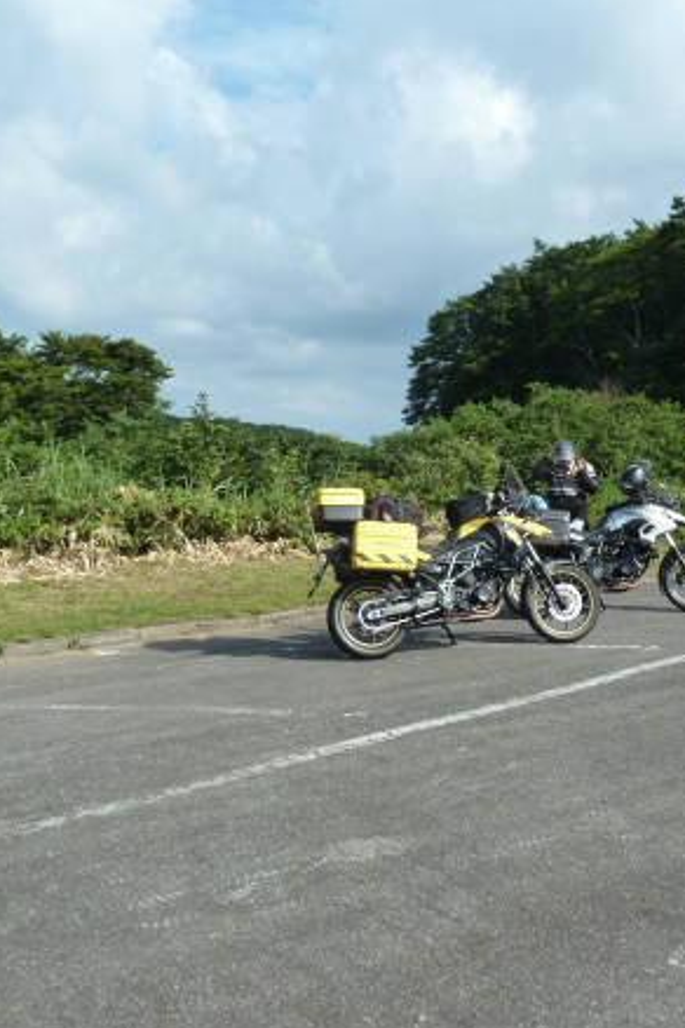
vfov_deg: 50.7
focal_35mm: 38
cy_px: 479
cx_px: 514
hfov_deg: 34.3
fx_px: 1084
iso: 125
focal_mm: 4.1
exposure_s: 1/500
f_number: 4
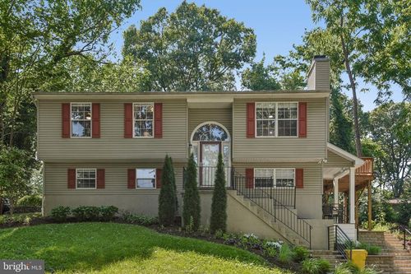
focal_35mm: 31
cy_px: 137
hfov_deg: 60.3
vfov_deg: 42.3
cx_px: 206
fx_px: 354
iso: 400
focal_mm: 31
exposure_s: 1/125
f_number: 8
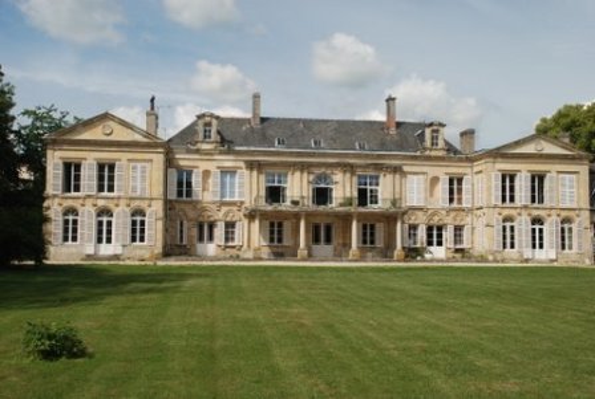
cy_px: 200
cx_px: 298
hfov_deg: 42.2
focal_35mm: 46
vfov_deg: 29.1
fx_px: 770
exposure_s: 1/250
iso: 100
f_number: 8
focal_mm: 31
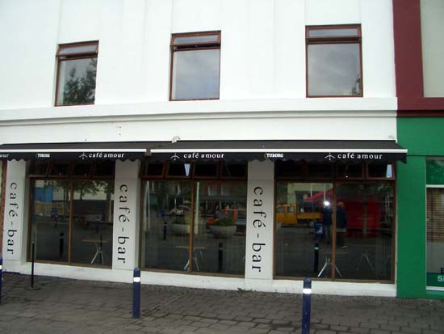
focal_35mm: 35
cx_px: 222
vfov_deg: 40.7
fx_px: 449
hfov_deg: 52.6
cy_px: 167
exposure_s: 1/320
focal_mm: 5.8
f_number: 4.3
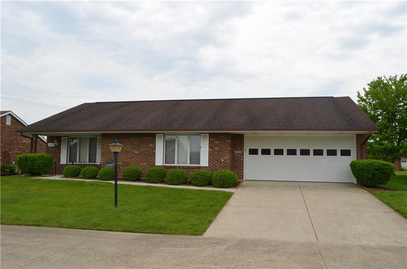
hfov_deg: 62.1
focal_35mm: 30
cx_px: 204
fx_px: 338
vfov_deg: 43.4
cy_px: 134
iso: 100
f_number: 10
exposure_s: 1/200
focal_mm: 20
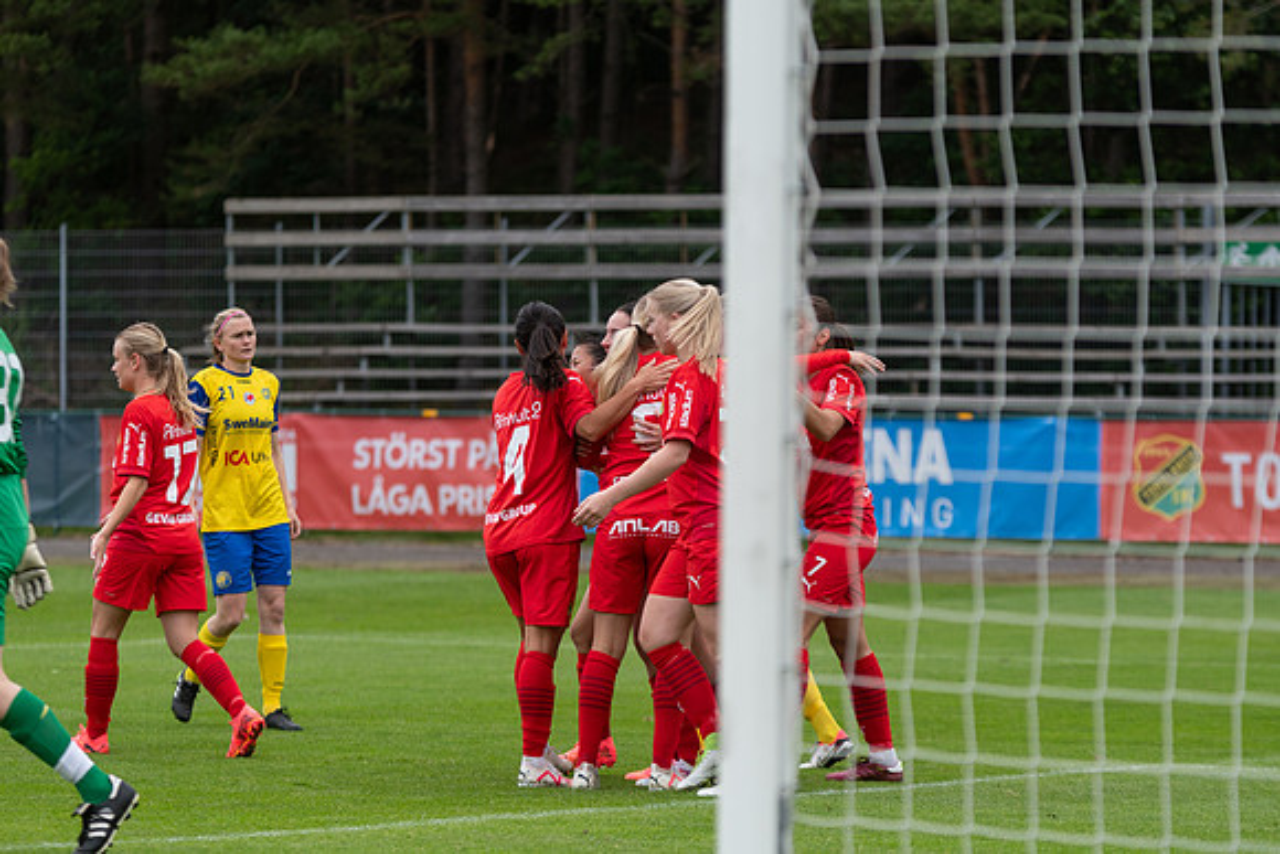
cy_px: 427
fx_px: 6935
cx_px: 640
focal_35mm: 195
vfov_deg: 7.0
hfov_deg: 10.5
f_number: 3.2
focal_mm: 130
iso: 250
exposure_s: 1/1250
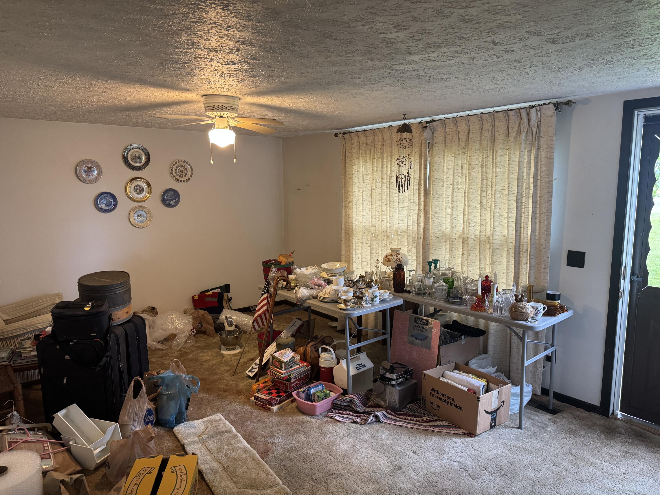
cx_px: 330
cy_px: 248
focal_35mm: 24
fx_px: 458
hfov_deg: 71.6
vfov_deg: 56.8
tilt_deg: -9.3
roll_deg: -0.3
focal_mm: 6.76
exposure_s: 1/60
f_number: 1.78
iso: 320
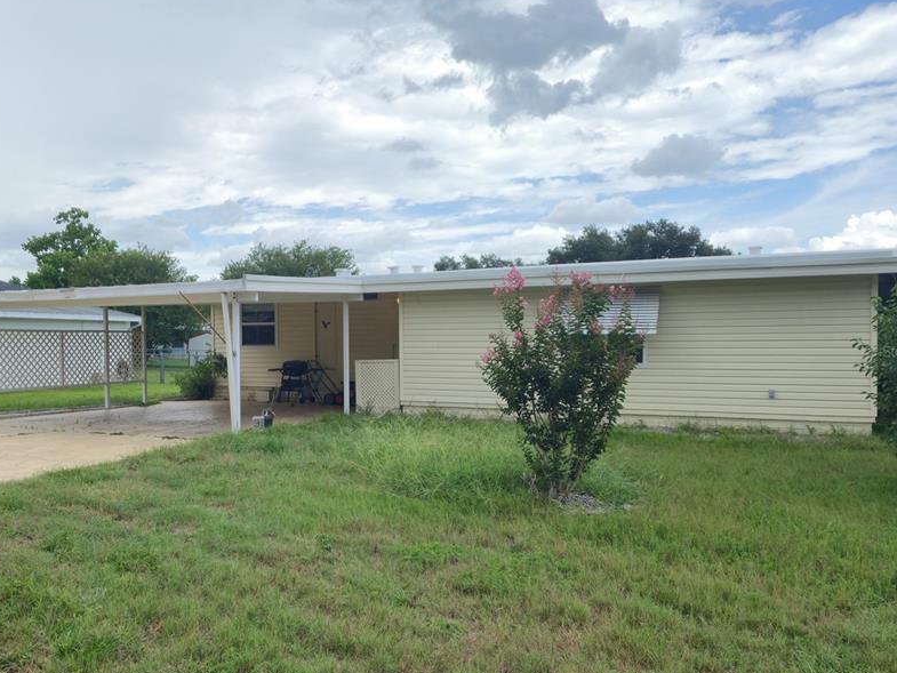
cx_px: 367
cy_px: 351
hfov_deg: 59.5
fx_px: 778
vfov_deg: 46.8
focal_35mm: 30
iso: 25
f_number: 1.8
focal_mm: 5.4
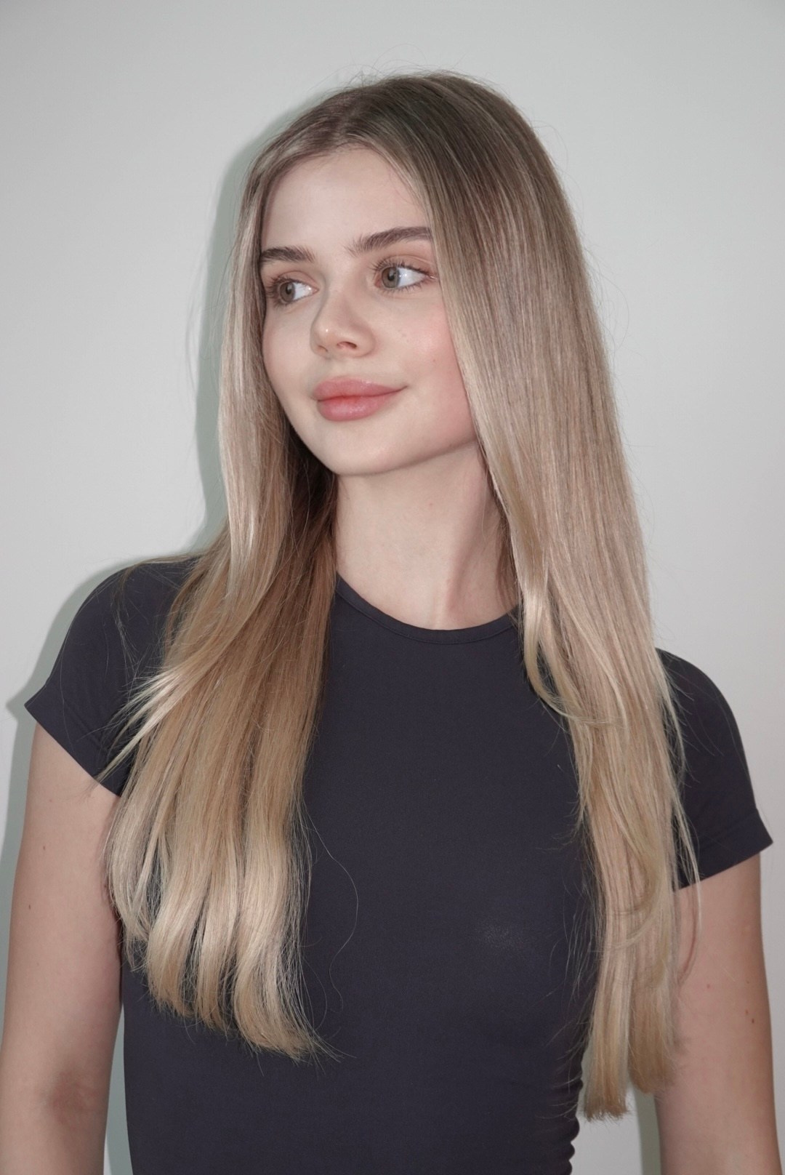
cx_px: 392
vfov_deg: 40.3
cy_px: 588
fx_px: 1600
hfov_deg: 27.6
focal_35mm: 49
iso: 400
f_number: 4
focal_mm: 18.63
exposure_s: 1/50
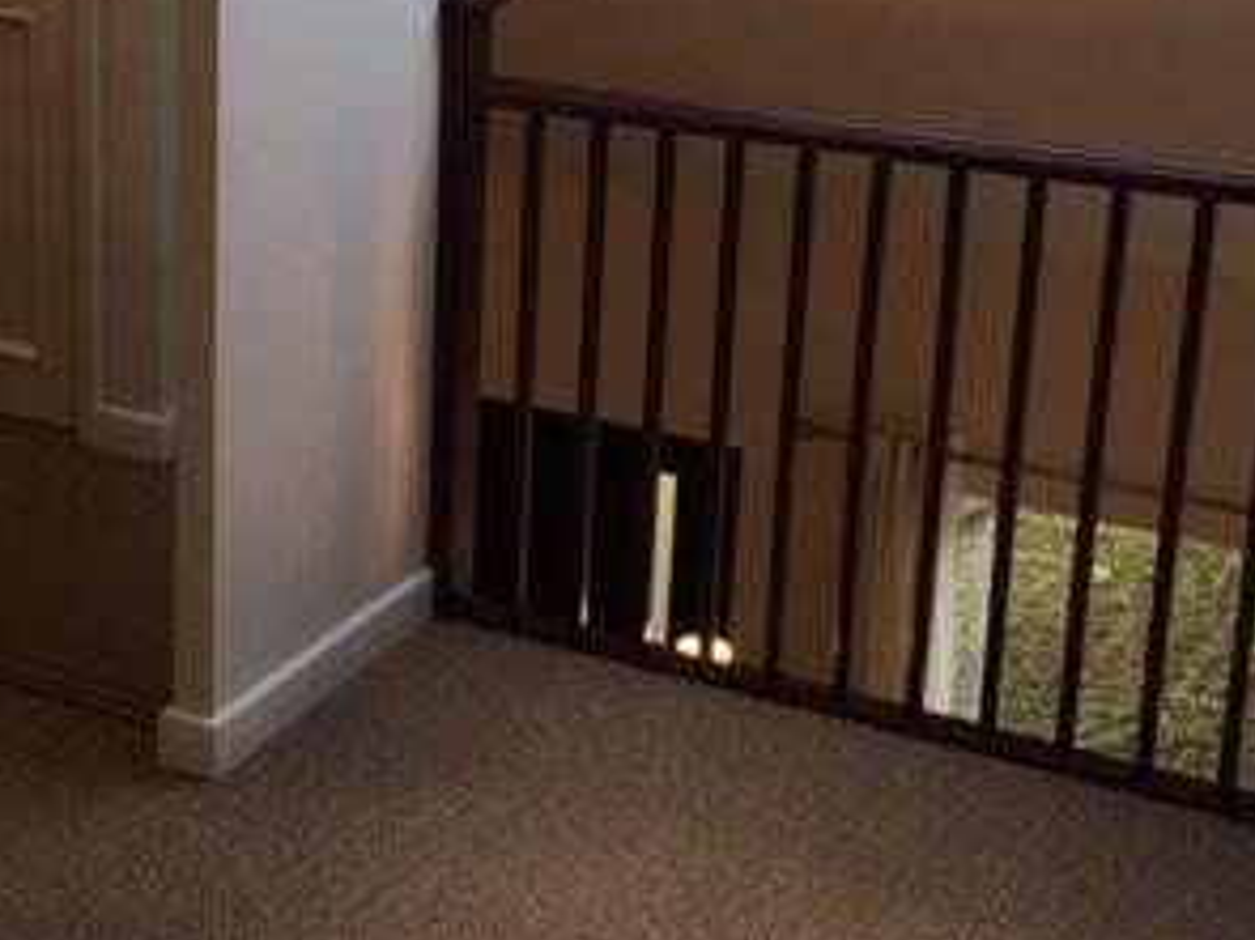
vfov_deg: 23.1
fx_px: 2283
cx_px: 336
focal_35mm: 63
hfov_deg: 30.3
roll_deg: -1.4
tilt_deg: -13.5
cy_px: 242
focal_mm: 4.15
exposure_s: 1/100
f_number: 2.2
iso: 40
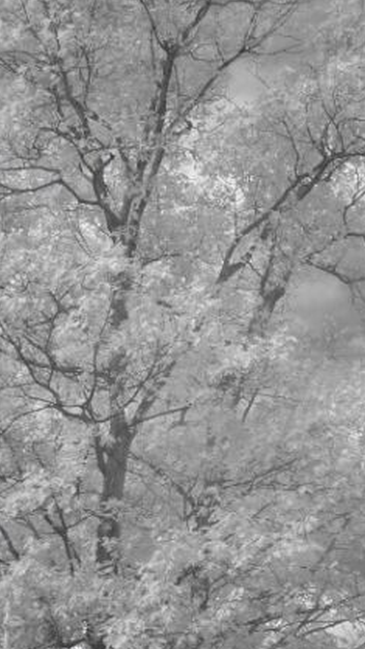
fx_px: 1790
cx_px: 360
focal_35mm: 104
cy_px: 471
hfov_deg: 11.5
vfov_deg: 20.4
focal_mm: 18
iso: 400
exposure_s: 1/80
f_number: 5.6
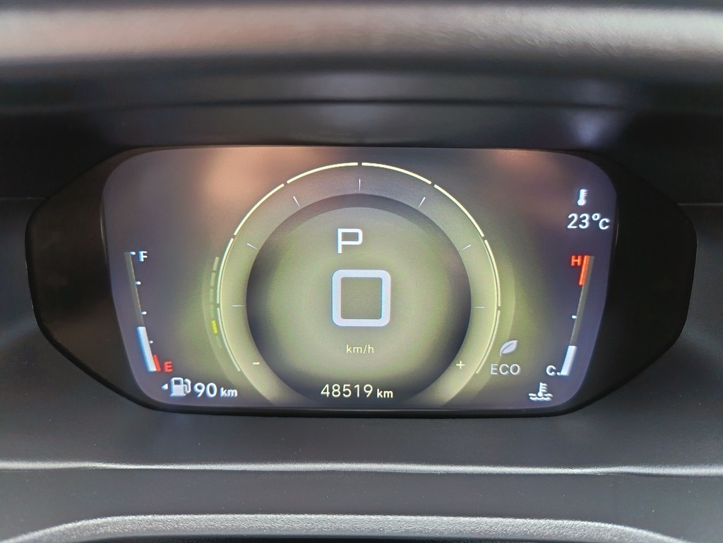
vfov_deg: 56.8
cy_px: 272
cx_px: 362
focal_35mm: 24
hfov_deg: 71.6
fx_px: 501
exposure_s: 1/30
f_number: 1.75
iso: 1571
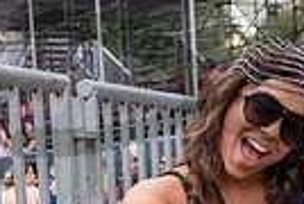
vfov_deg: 10.9
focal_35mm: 121
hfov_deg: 16.7
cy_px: 323
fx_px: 1024
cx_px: 247
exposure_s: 1/500
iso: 2000
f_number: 3.5
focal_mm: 28
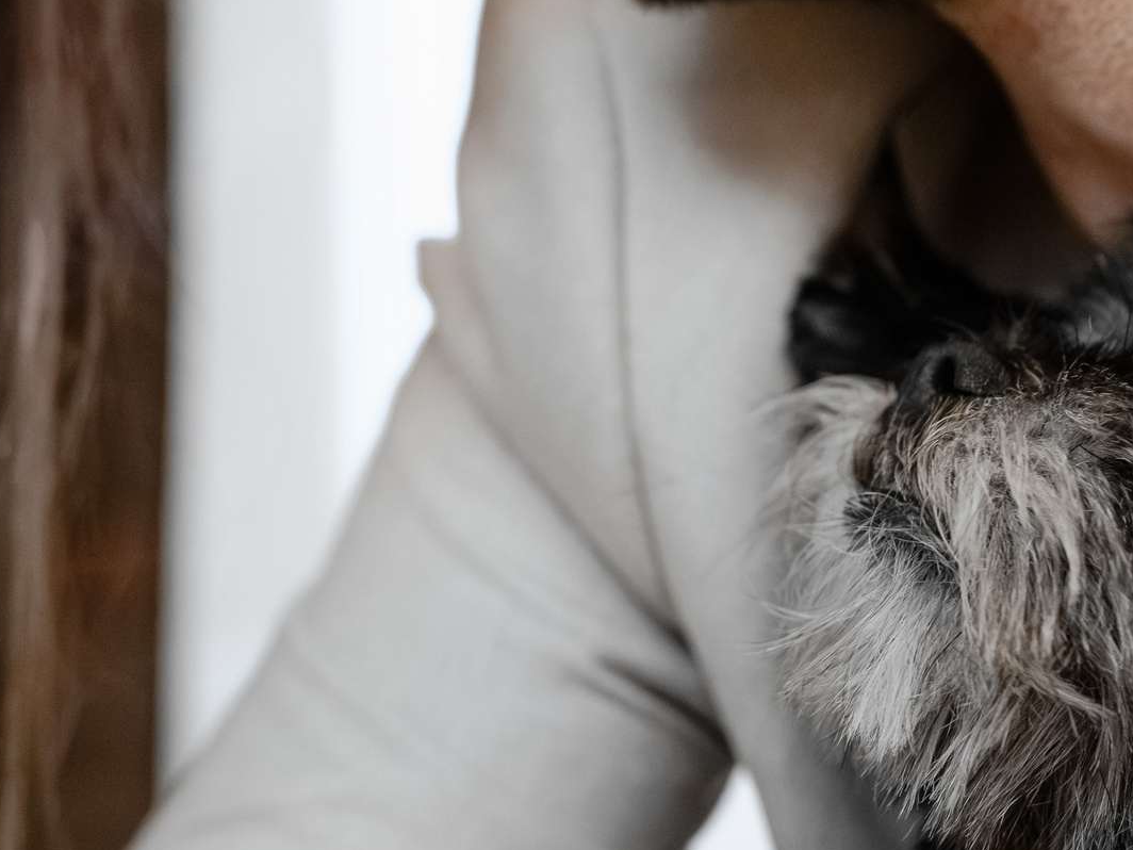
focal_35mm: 81
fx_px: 2651
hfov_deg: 24.1
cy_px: 359
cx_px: 512
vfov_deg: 18.2
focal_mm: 35
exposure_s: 1/200
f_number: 2.8
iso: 5000
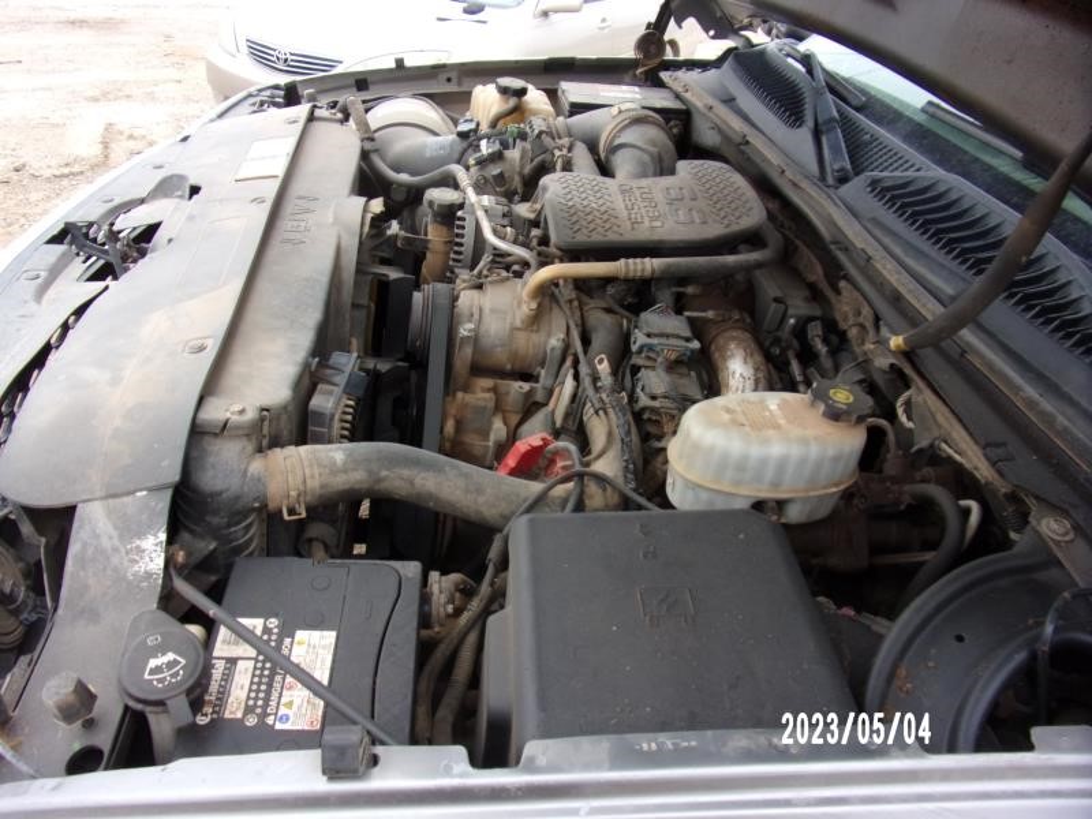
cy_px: 410
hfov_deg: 71.6
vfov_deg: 56.8
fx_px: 757
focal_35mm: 24
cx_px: 546
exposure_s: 1/42
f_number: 3.3
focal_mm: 4.3
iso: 80
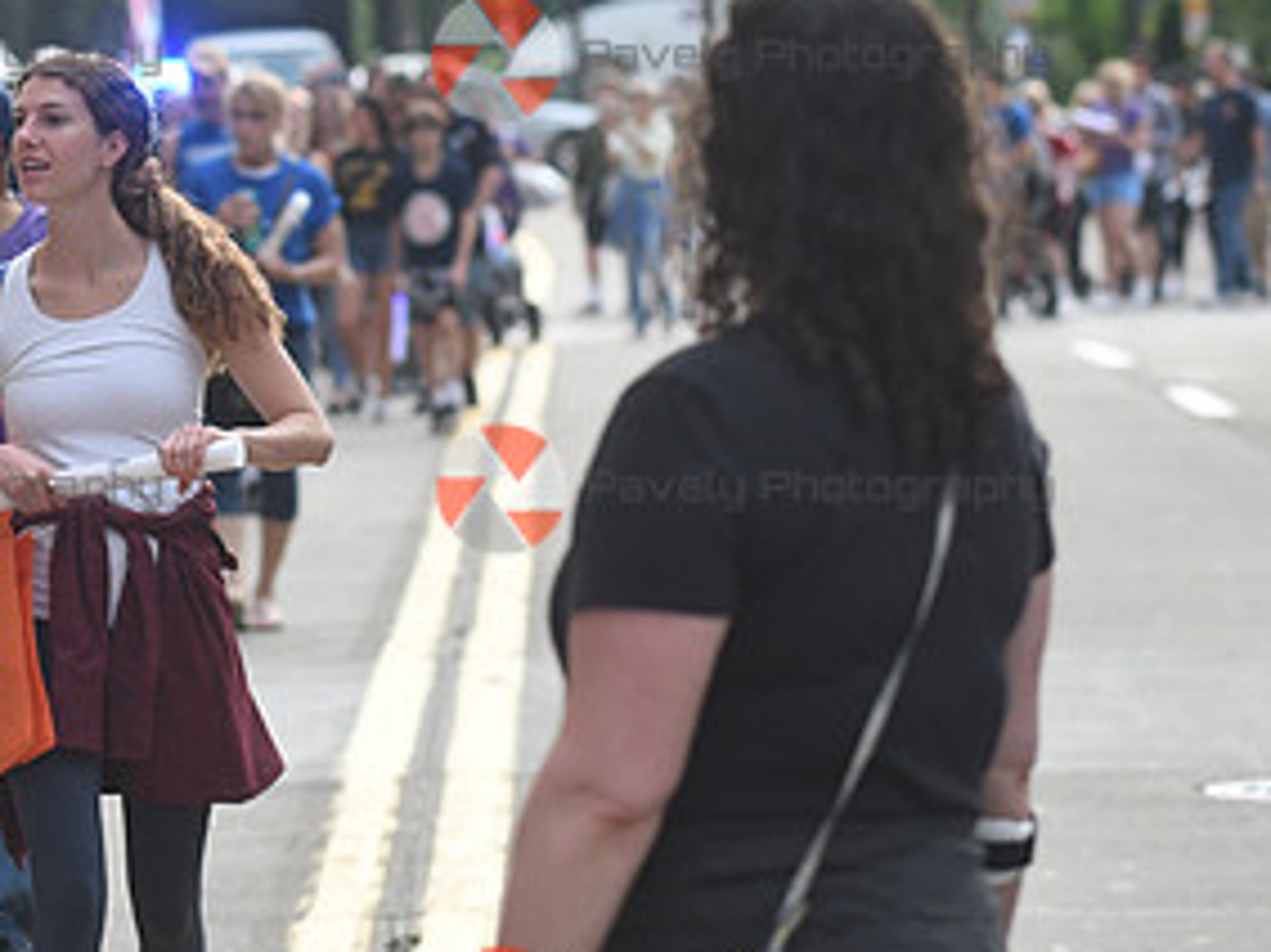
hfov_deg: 6.0
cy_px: 339
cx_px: 337
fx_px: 12148
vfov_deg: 4.5
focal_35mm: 331
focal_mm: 112
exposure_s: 1/1000
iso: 1250
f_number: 4
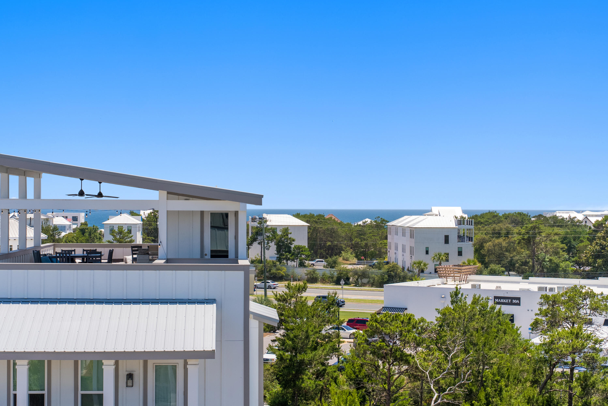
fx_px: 1183
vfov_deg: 19.5
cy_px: 203
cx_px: 304
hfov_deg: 28.8
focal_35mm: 70
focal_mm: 70
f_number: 9
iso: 640
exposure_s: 1/1600
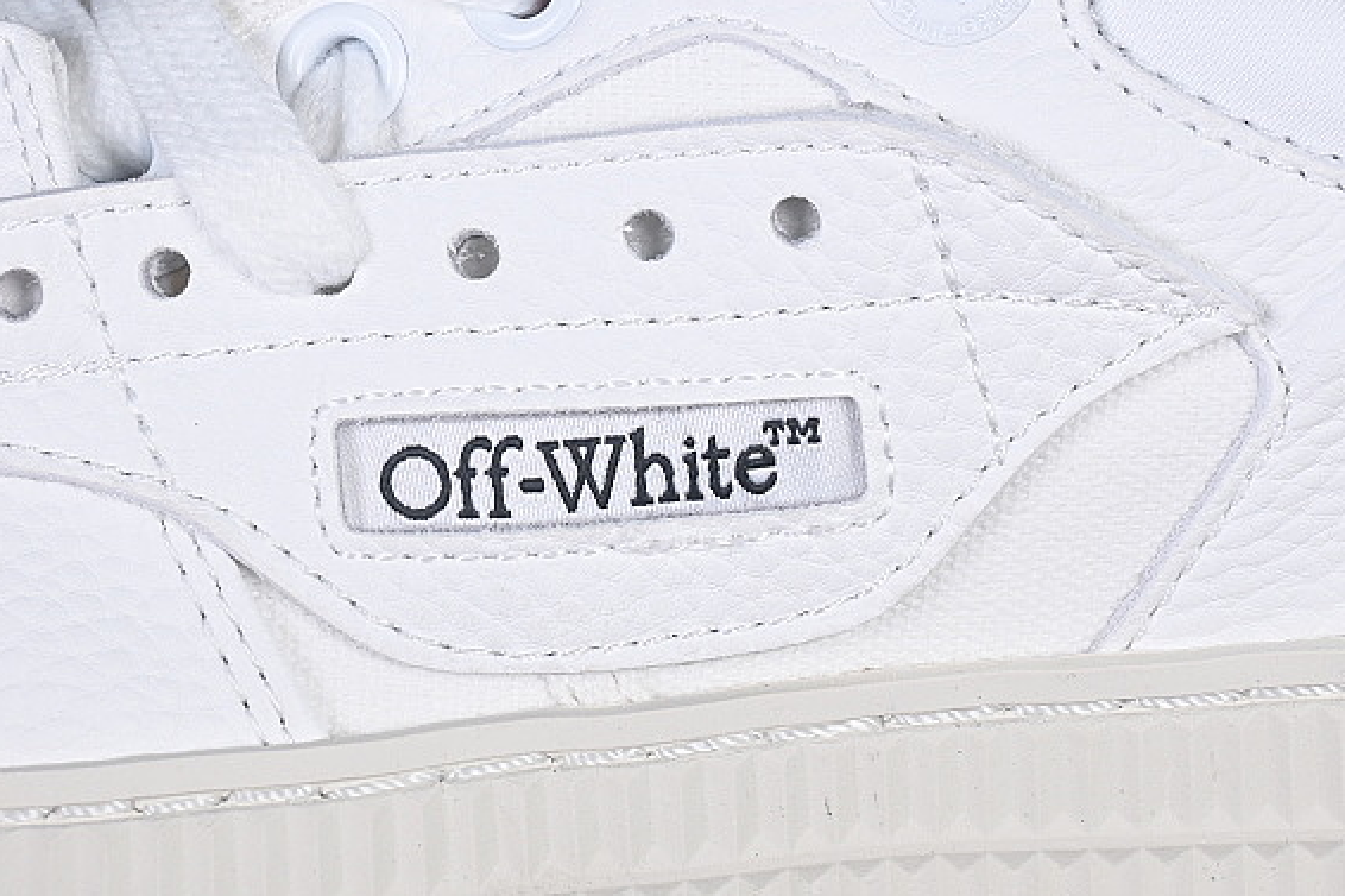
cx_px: 737
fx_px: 4706
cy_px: 311
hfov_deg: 16.3
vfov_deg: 10.9
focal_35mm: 126
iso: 160
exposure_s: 1/60
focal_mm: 44
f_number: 8
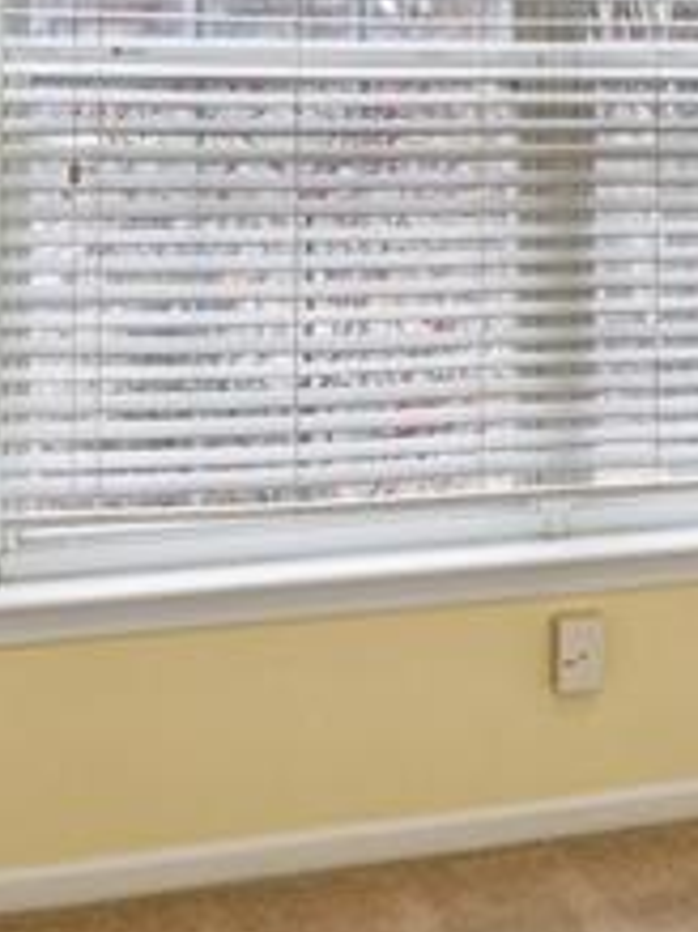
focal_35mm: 72
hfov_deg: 19.9
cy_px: 0
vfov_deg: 25.7
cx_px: 672
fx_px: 1938
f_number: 13
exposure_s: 1/15
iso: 400
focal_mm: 16
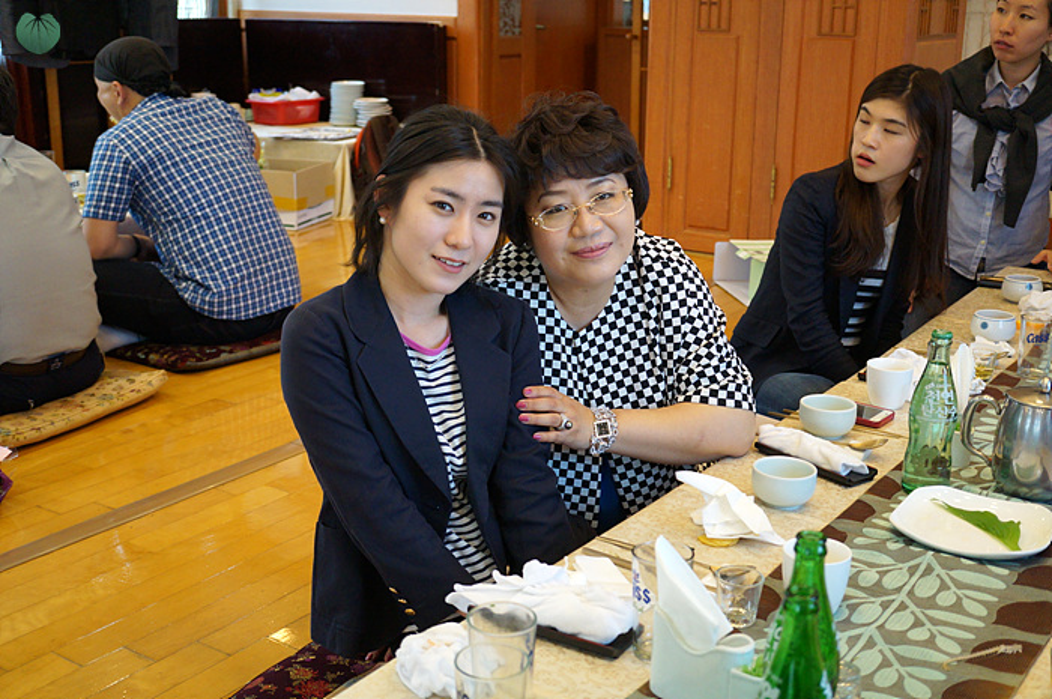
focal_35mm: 45
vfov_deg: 29.8
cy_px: 350
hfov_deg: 43.6
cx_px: 526
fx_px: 1313
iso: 1250
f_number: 4
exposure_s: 1/160
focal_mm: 30
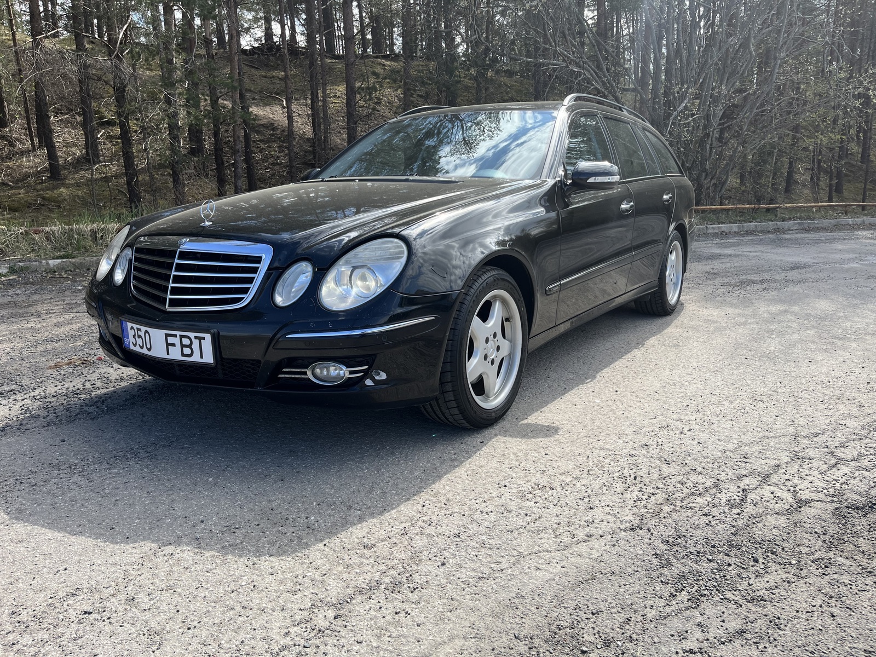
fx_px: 658
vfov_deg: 53.1
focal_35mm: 26
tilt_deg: -11.2
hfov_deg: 67.3
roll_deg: +1.4
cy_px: 328
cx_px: 438
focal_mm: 5.1
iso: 50
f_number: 1.6
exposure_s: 1/1477
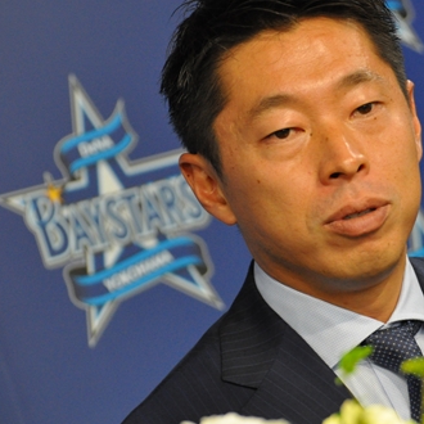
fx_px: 4490
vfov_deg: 5.4
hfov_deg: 5.4
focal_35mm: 324
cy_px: 192
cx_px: 346
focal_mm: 140
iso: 1600
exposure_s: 1/125
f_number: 4.5
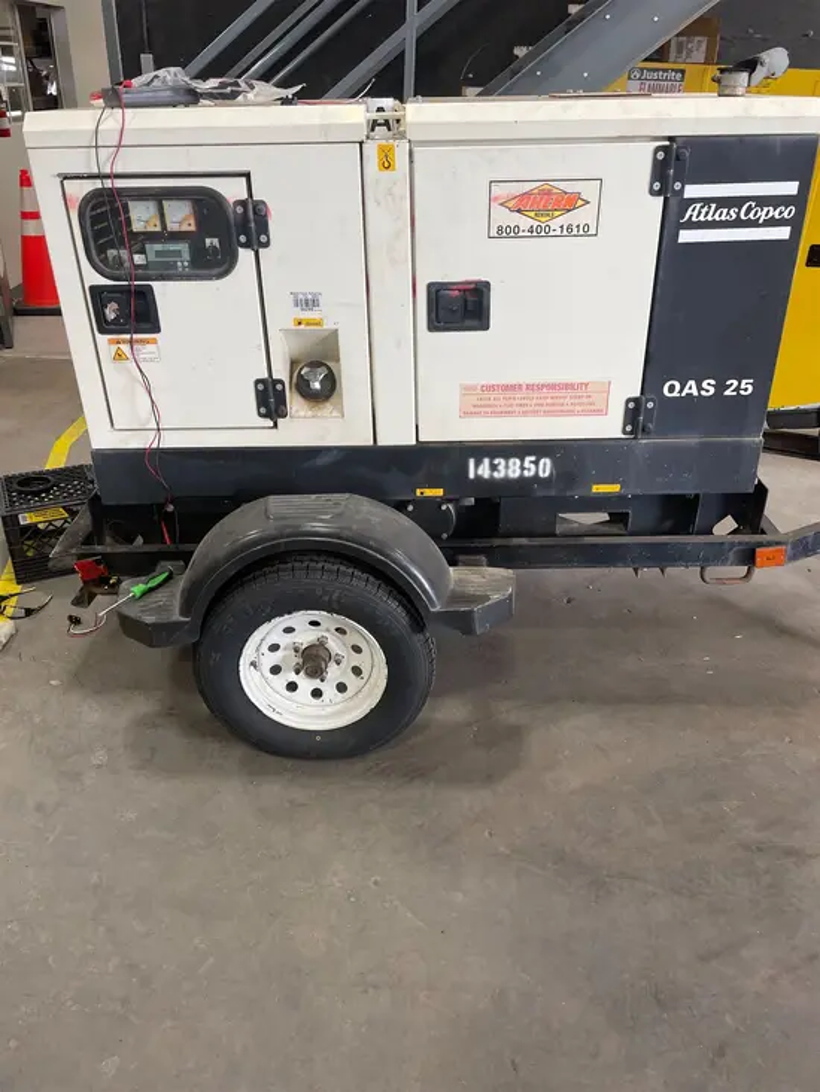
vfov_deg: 67.3
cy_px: 546
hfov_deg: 53.1
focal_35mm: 26
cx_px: 410
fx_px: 821
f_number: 1.6
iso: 125
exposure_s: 1/121
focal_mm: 4.2
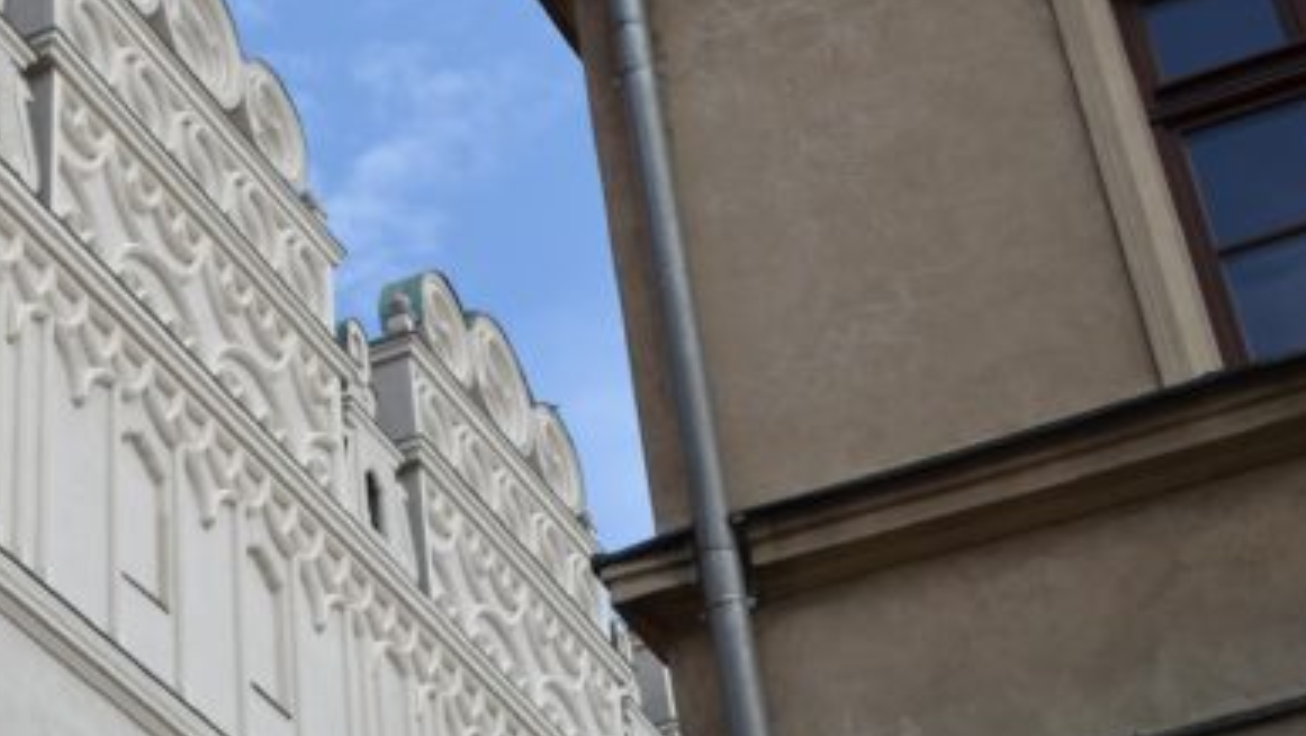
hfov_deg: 25.4
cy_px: 111
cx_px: 125
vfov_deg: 14.8
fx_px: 2806
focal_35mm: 81
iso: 100
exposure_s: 1/800
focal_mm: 20
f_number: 3.8
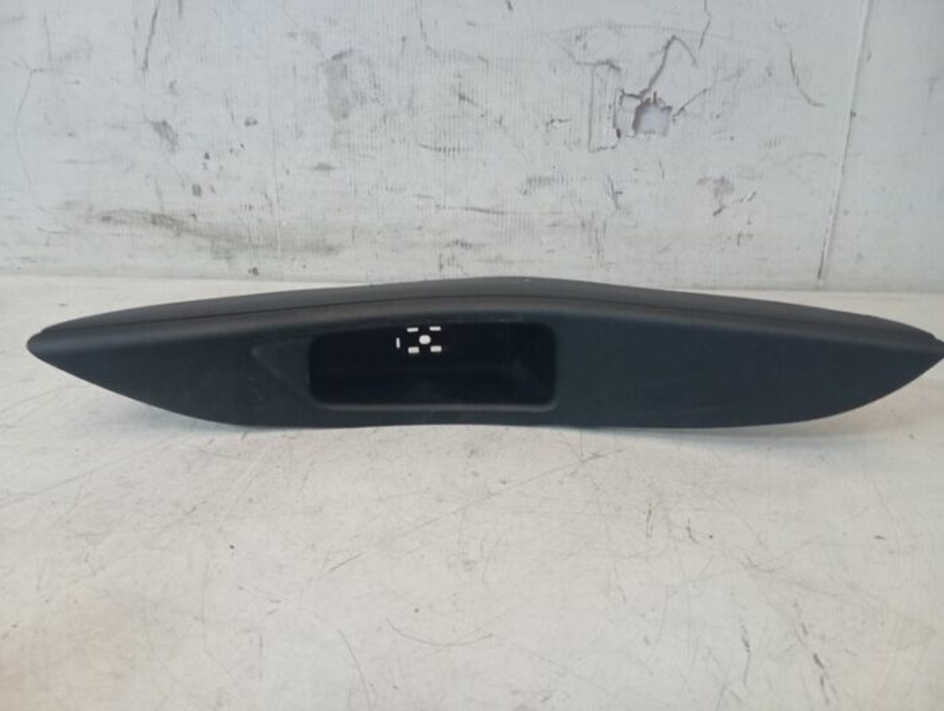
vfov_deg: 49.9
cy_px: 356
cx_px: 472
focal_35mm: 28
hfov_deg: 63.4
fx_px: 765
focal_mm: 4.22
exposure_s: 1/16.7
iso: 2492
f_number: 1.8
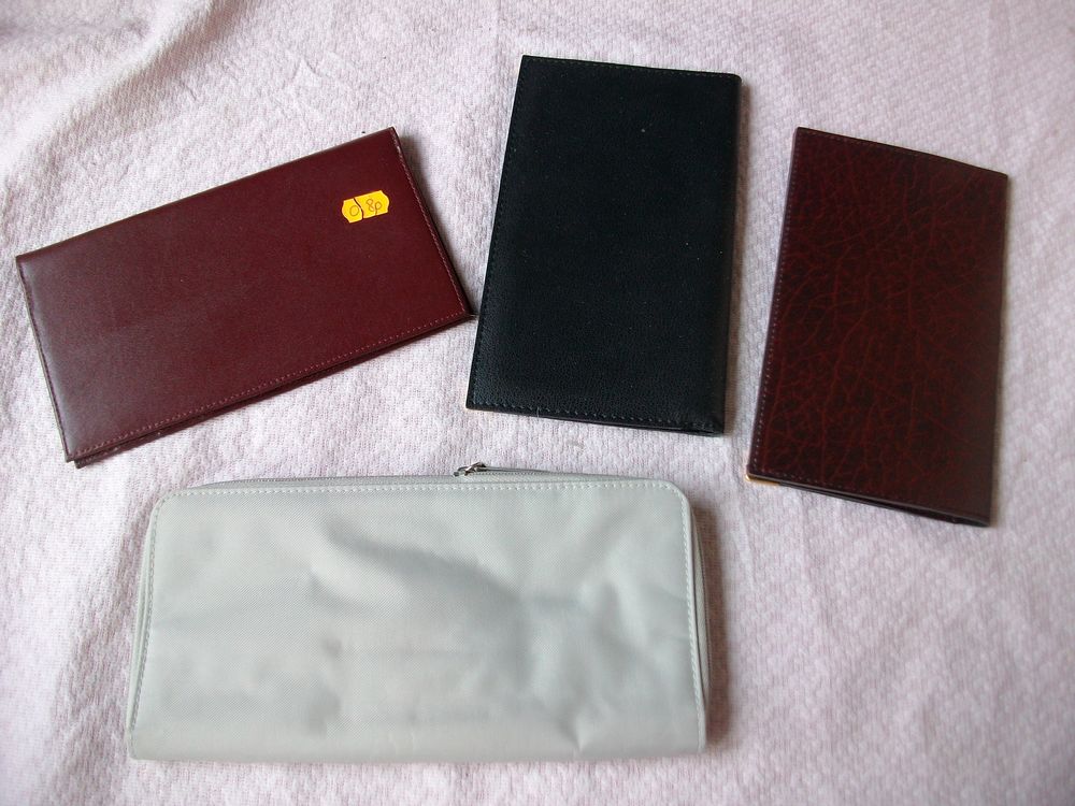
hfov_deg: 56.8
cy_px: 403
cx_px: 538
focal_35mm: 32
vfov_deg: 44.2
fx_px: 994
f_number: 2.9
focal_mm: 5.7
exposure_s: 1/40
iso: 126
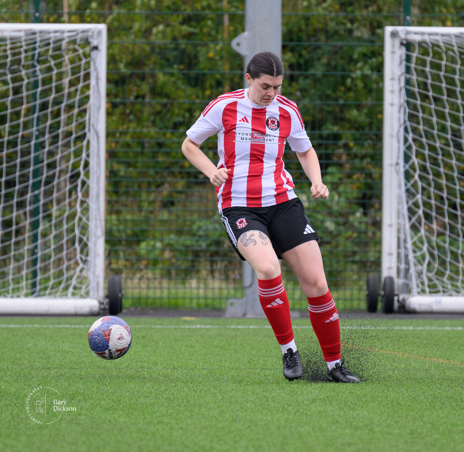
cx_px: 268
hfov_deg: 2.5
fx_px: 10775
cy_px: 212
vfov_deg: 2.4
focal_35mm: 720
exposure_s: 1/1250
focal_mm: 400
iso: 1100
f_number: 5.6
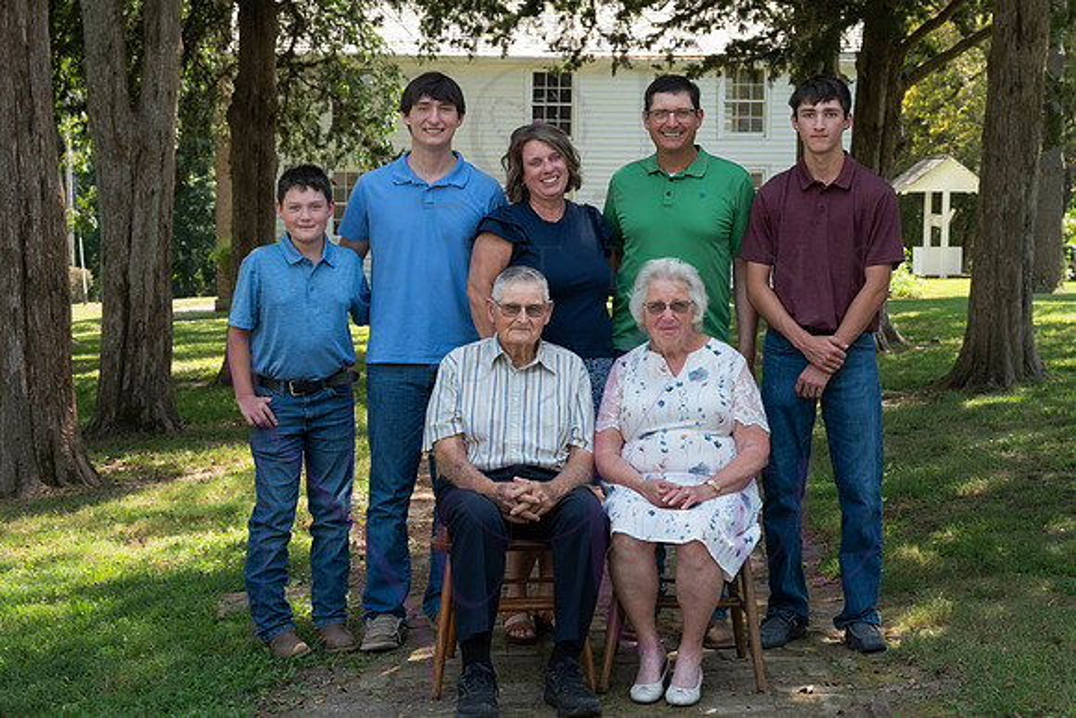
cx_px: 538
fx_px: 1853
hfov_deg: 32.4
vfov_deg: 21.9
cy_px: 359
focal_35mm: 62
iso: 400
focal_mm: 62
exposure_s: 1/125
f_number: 8
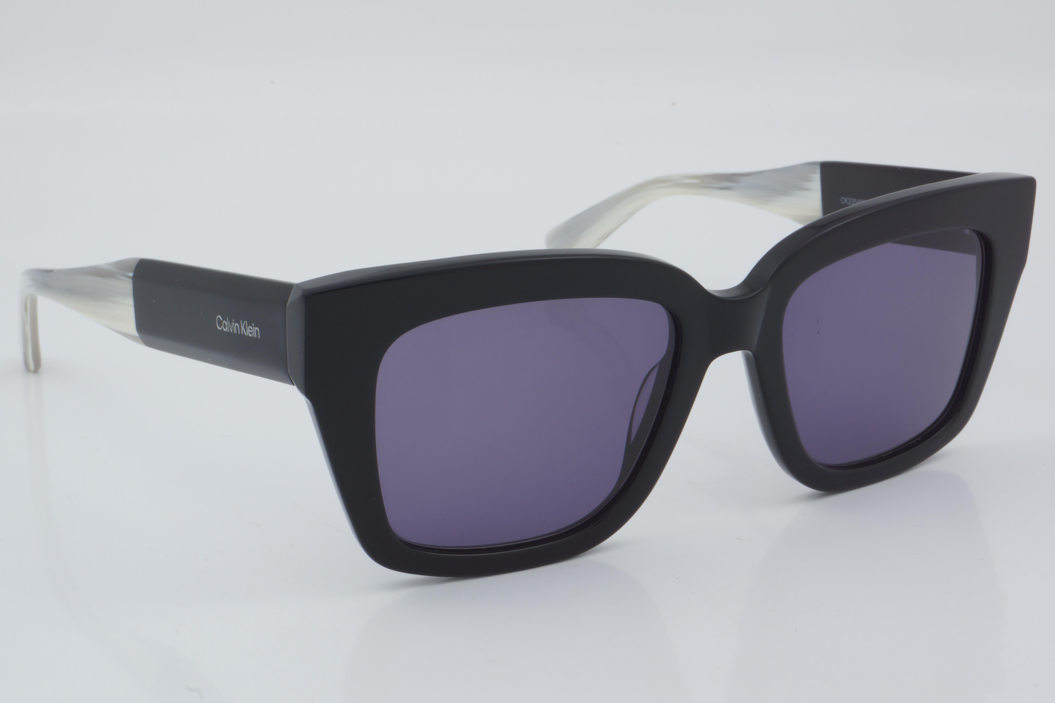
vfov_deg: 18.2
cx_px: 528
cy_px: 352
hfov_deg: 27.0
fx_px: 2198
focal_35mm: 75
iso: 100
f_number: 32
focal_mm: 50
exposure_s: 1/4
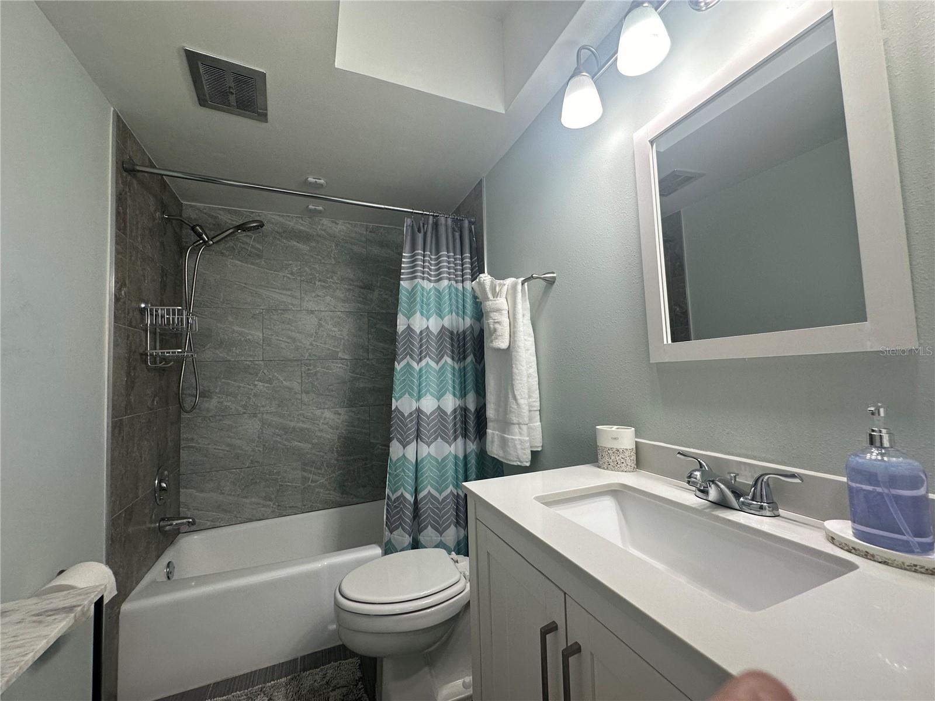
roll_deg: +2.2
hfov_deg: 102.1
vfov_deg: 85.7
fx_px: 378
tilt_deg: +3.4
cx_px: 468
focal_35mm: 14
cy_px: 350
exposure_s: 1/120
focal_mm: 2.22
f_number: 2.2
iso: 125
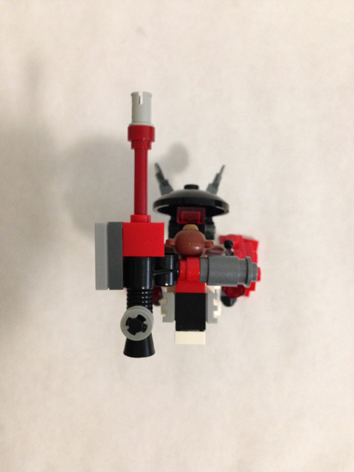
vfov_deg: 55.4
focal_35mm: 33
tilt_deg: -83.1
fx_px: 450
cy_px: 236
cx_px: 177
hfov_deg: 42.9
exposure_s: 1/20
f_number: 2.4
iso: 320
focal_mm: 4.12
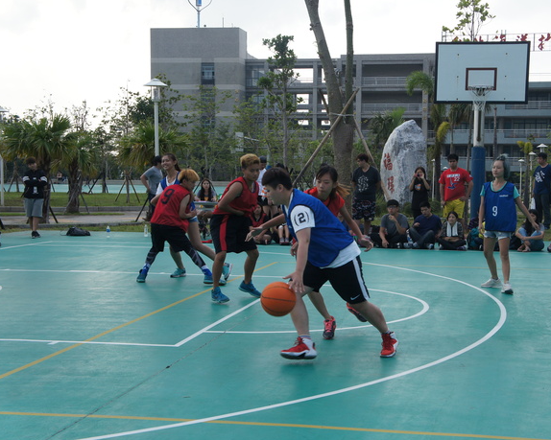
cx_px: 325
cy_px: 222
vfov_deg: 26.9
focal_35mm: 57
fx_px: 922
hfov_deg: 33.2
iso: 200
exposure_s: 1/320
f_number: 6.3
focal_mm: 33
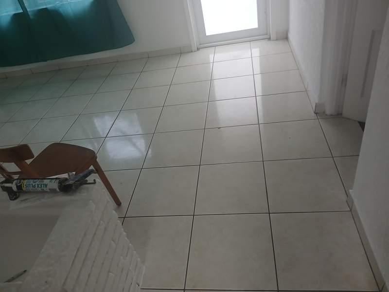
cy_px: 146
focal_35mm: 26
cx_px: 194
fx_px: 292
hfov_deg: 67.3
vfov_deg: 53.1
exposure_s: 1/60
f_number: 1.8
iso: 200
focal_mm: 3.98
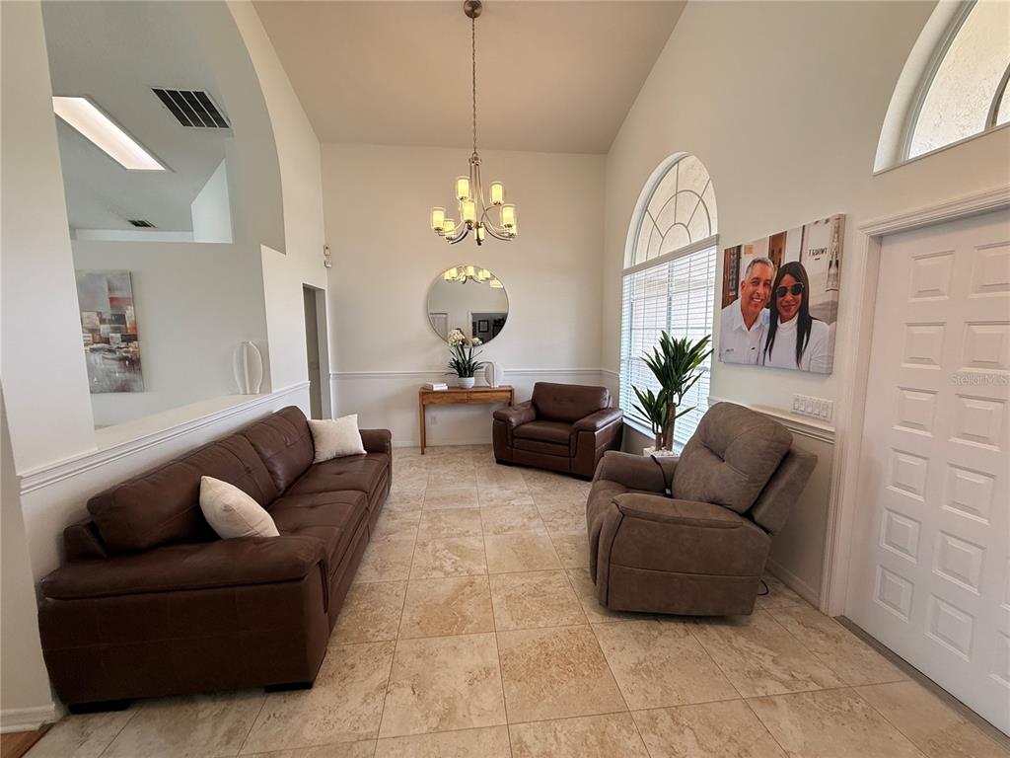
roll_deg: +0.1
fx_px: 408
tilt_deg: -7.0
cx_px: 505
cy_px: 379
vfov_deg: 85.7
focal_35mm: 14
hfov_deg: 102.1
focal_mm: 2.22
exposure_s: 1/120
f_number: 2.2
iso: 125
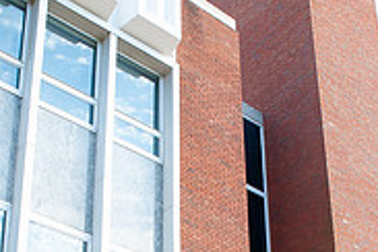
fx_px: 798
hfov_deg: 26.6
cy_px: 345
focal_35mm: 76
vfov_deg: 16.7
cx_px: 238
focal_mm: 24
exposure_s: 1/200
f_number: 8
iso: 400
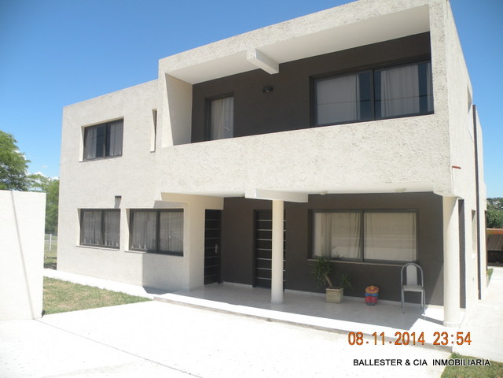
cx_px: 252
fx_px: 392
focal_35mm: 27
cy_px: 189
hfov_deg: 65.3
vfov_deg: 51.4
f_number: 2.8
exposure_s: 1/1000
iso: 64
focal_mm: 4.7
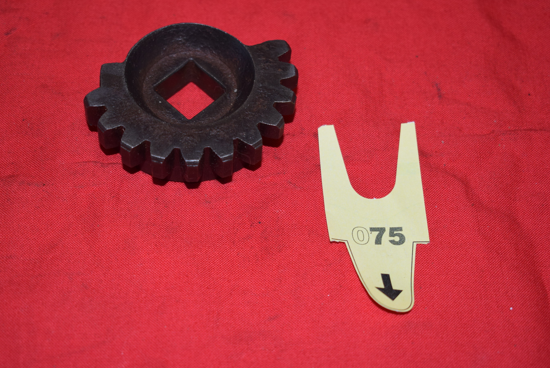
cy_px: 186
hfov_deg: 30.5
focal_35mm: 66
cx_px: 256
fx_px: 1009
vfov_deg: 20.6
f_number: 5
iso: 400
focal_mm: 40
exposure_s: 1/200
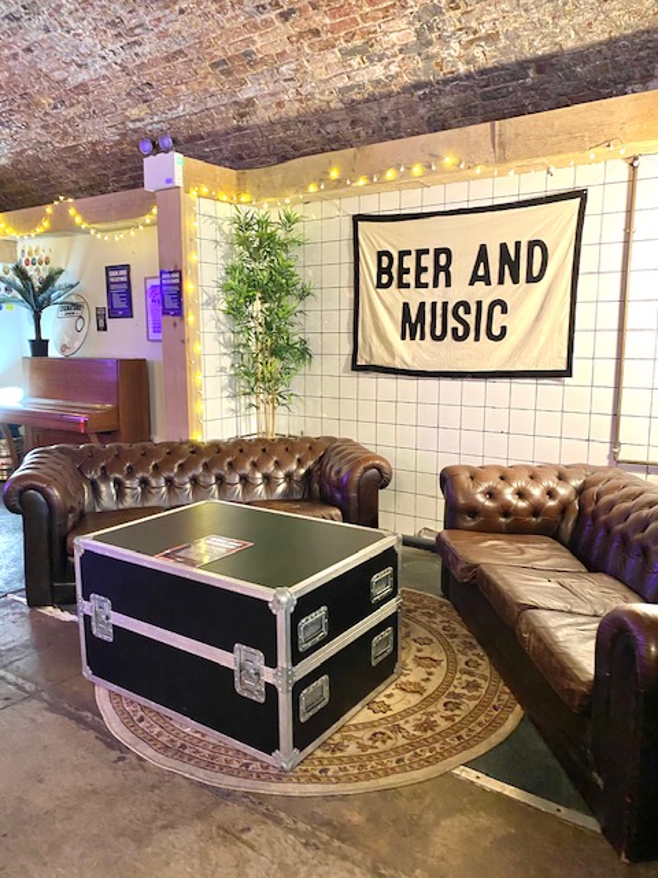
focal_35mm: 26
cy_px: 439
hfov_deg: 53.1
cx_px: 329
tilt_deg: -7.1
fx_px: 659
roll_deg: -0.5
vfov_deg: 67.3
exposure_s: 1/25
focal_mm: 4.25
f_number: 1.8
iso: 500
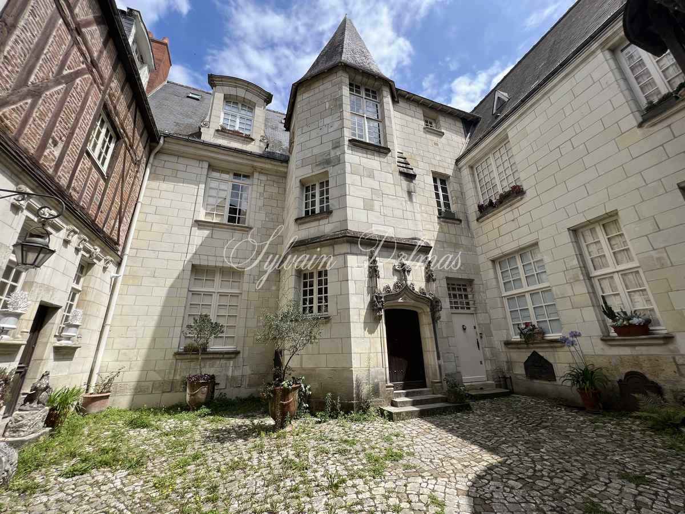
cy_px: 257
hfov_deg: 106.2
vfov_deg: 89.9
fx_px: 257
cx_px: 342
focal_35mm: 13
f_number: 1.8
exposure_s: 1/1340
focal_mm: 1.57
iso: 32
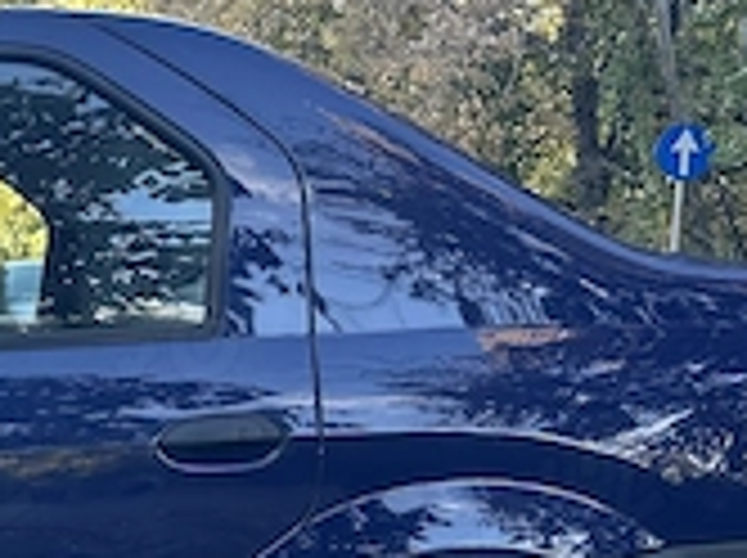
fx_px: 1875
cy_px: 562
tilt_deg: -7.6
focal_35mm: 87
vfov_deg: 16.6
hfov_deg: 19.7
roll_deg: +1.4
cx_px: -364
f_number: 1.78
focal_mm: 6.86
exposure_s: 1/142
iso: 64
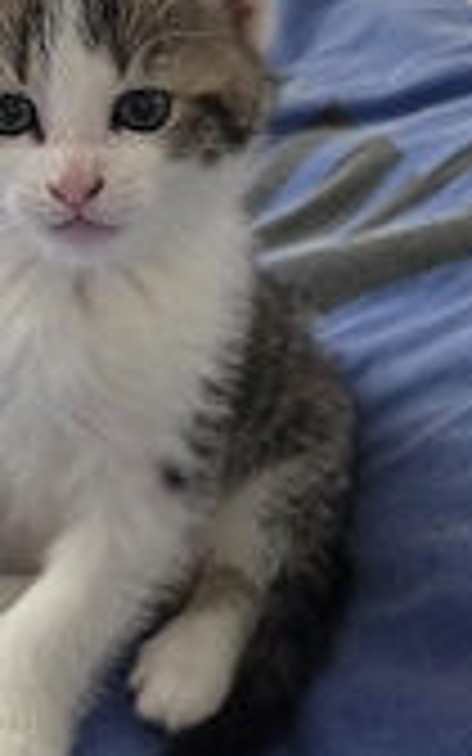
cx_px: 135
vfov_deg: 35.0
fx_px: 1194
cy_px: 297
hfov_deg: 22.2
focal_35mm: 58
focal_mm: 6.5
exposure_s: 1/101
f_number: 1.4
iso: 1250
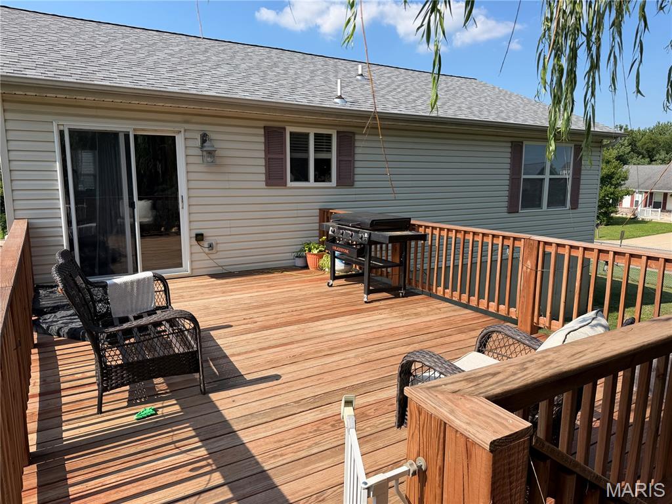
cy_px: 252
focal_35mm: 24
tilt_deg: -9.4
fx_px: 466
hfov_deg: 71.6
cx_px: 336
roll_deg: -0.3
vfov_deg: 56.8
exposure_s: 1/3759
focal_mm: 6.76
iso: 80
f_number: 1.78
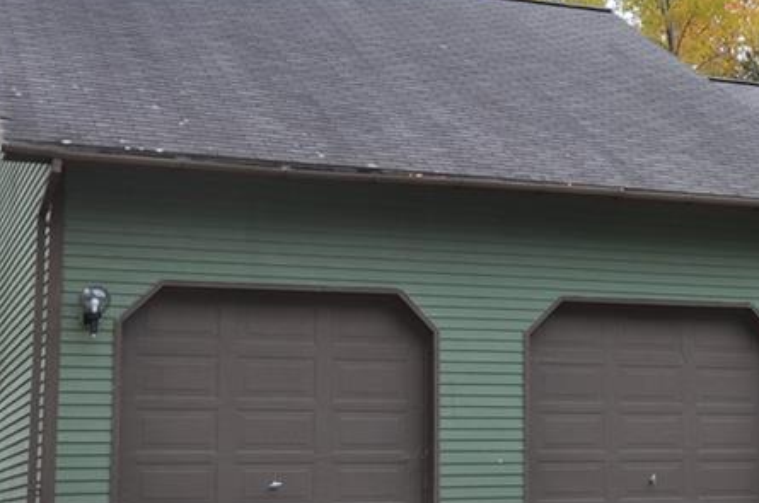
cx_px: 723
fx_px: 1599
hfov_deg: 25.6
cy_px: 233
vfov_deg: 17.9
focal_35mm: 76
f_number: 5.6
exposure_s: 1/200
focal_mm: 22
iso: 200
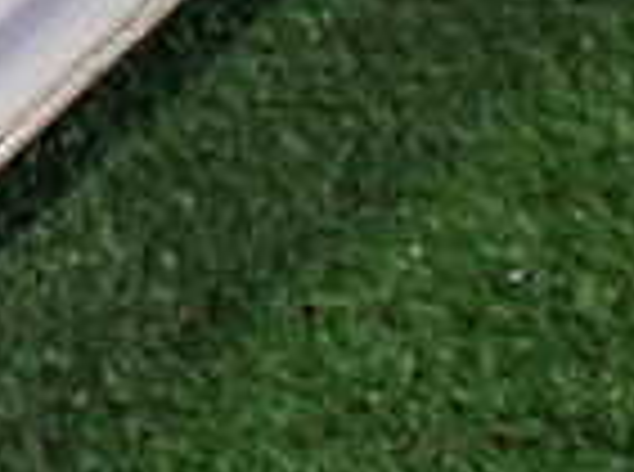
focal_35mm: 128
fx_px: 2338
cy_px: -373
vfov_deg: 10.8
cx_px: -270
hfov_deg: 14.6
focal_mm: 5.4
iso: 500
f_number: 2.3
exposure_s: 1/125
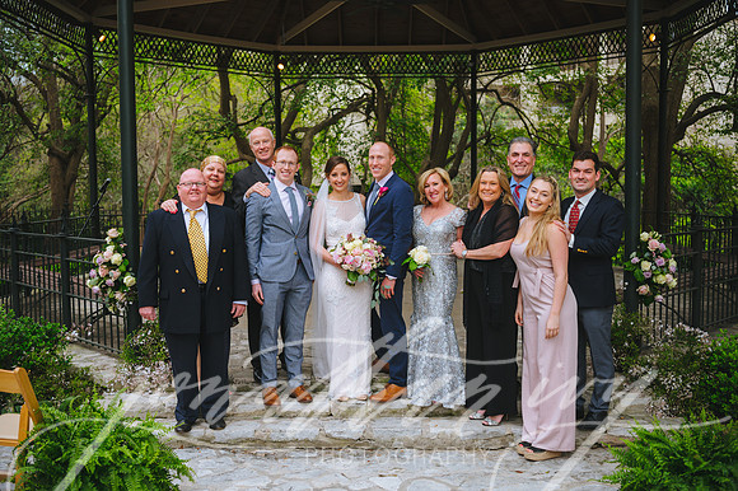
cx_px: 369
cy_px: 246
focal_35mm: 38
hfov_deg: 50.7
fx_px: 779
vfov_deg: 35.0
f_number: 2.8
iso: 400
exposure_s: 1/1600
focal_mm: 38
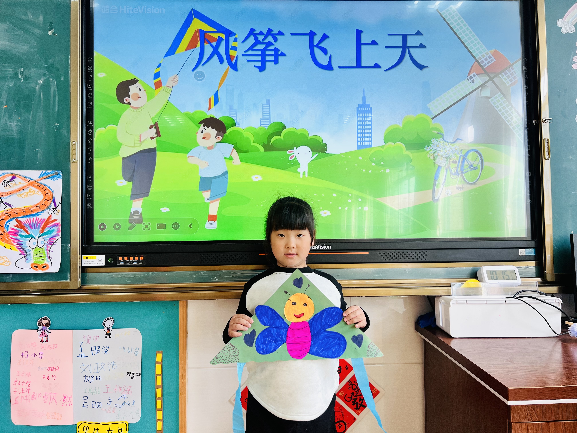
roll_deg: +1.0
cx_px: 288
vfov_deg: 53.1
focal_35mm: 26
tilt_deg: +1.0
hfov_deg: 67.3
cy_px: 216
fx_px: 433
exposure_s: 1/90
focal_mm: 5.7
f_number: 1.5
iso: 50
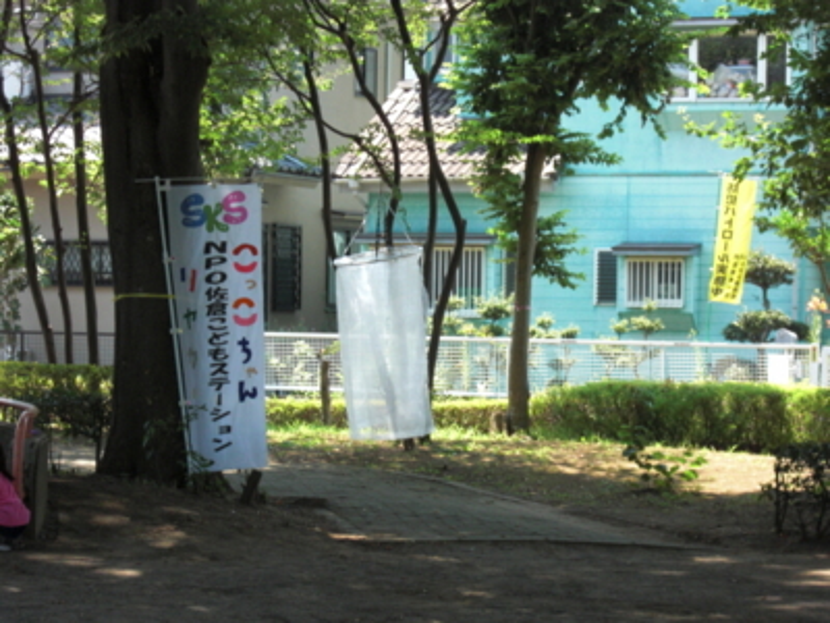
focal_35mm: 112
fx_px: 2685
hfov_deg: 17.6
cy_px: 312
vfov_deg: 13.2
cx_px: 415
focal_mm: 19.6
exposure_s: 1/160
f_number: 5.8
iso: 200
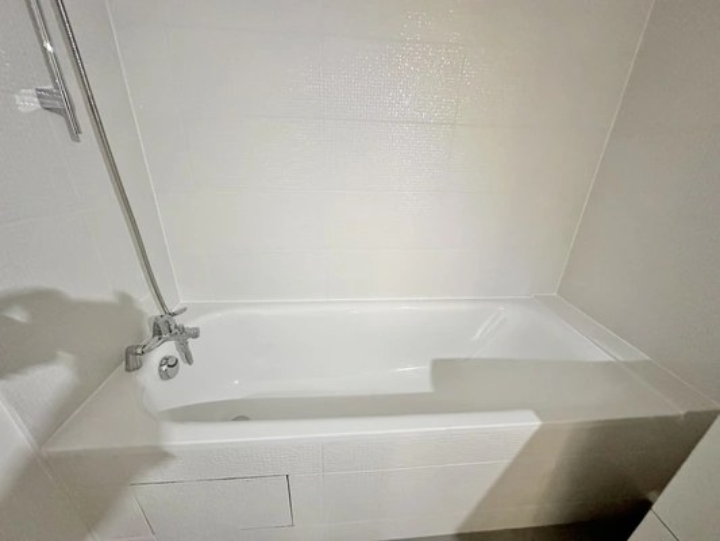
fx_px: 291
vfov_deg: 85.7
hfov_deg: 102.1
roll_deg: -0.7
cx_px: 360
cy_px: 270
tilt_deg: -23.1
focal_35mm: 14
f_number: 2.2
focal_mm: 2.22
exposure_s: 1/60
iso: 1000
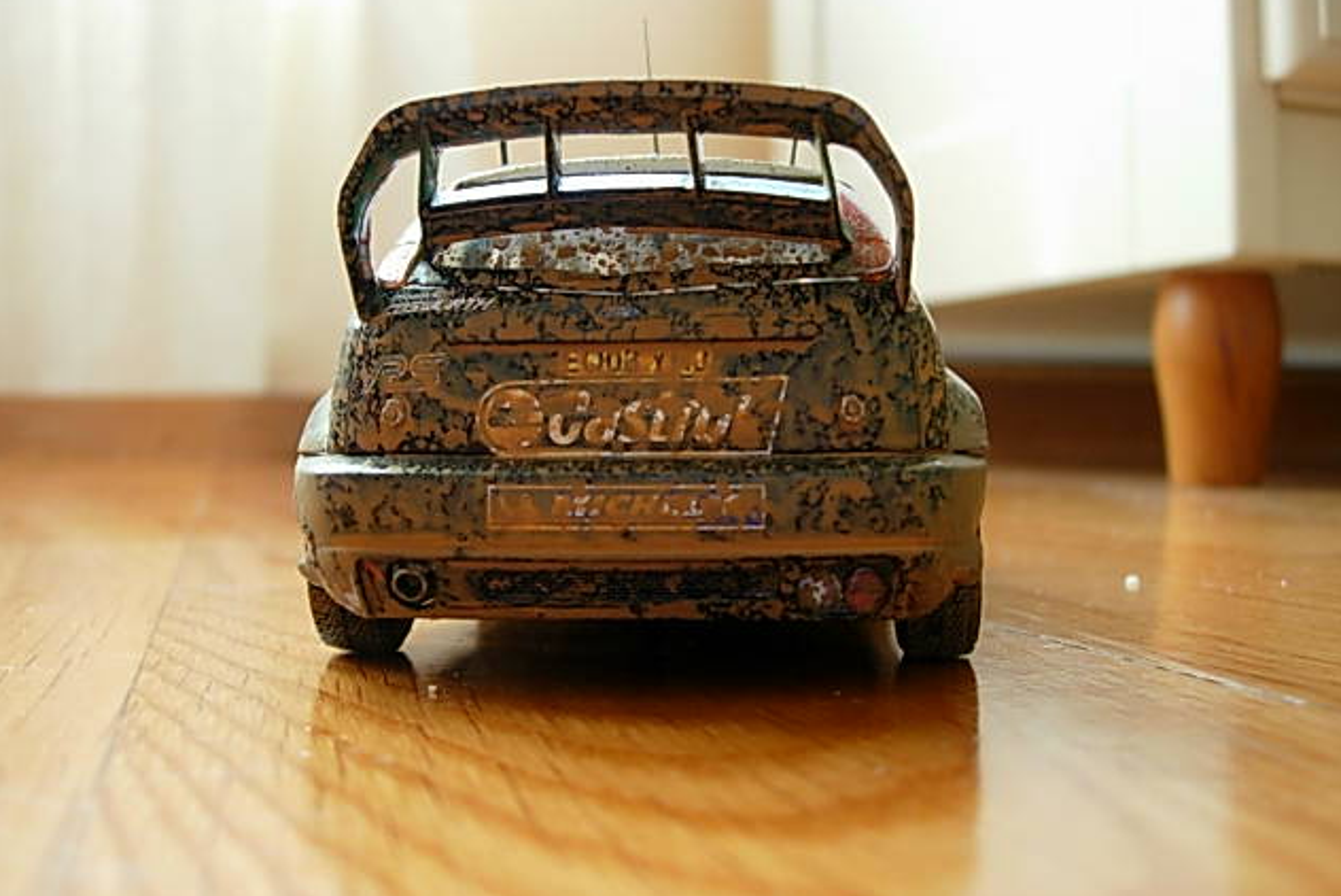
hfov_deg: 48.4
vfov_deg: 33.4
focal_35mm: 40
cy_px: 414
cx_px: 670
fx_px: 1491
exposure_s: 1/32
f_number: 2.8
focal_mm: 7.8
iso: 137
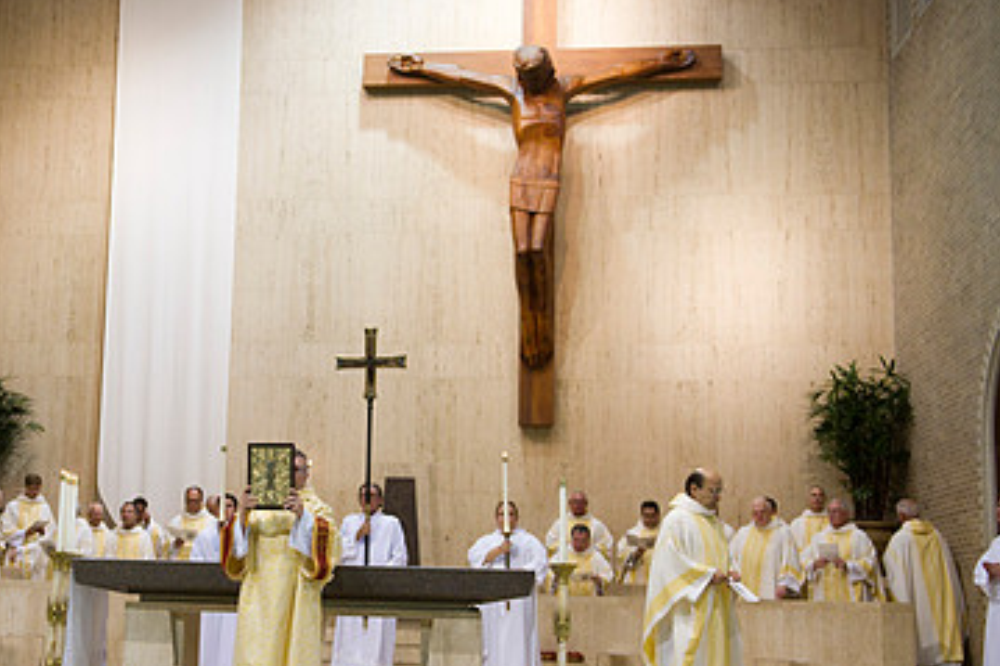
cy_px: 398
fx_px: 1527
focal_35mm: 55
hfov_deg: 35.8
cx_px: 304
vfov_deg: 24.6
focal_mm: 34
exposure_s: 1/250
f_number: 2.8
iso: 2000
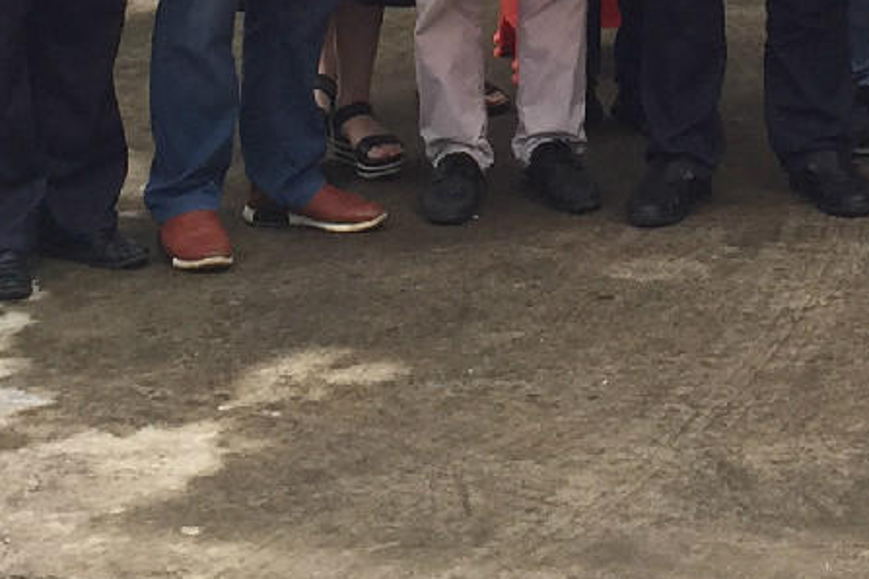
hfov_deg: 15.1
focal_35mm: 135
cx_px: 618
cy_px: -536
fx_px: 3258
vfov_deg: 9.6
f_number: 2.2
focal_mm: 4.15
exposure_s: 1/807
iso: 32
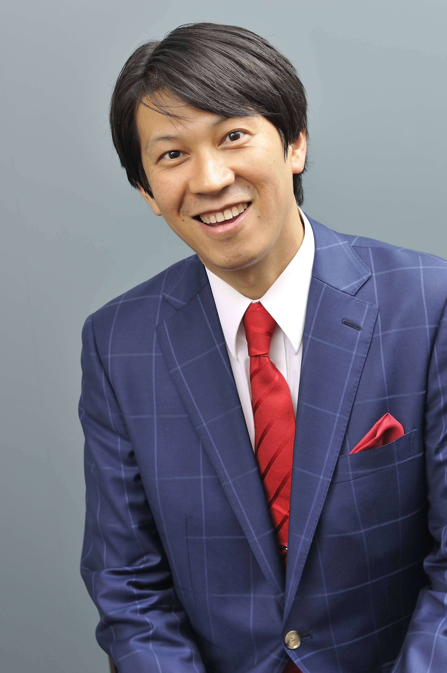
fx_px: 1400
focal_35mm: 75
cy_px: 336
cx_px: 224
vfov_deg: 27.0
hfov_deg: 18.1
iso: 200
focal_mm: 50
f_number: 4.5
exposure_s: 1/125
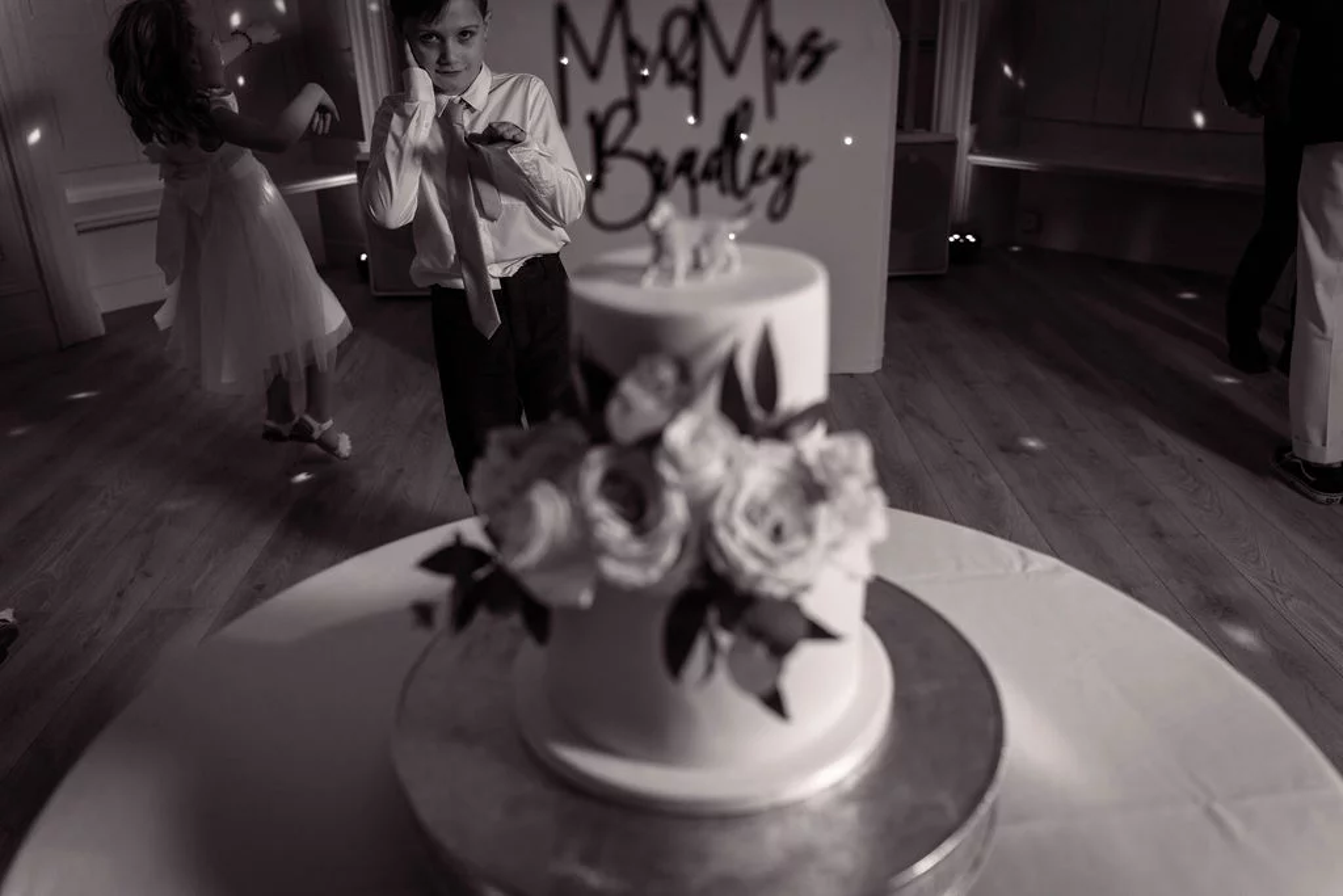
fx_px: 1045
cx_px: 672
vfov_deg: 46.4
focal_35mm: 28
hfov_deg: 65.5
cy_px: 448
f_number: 2.8
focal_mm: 28
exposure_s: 1/200
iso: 640
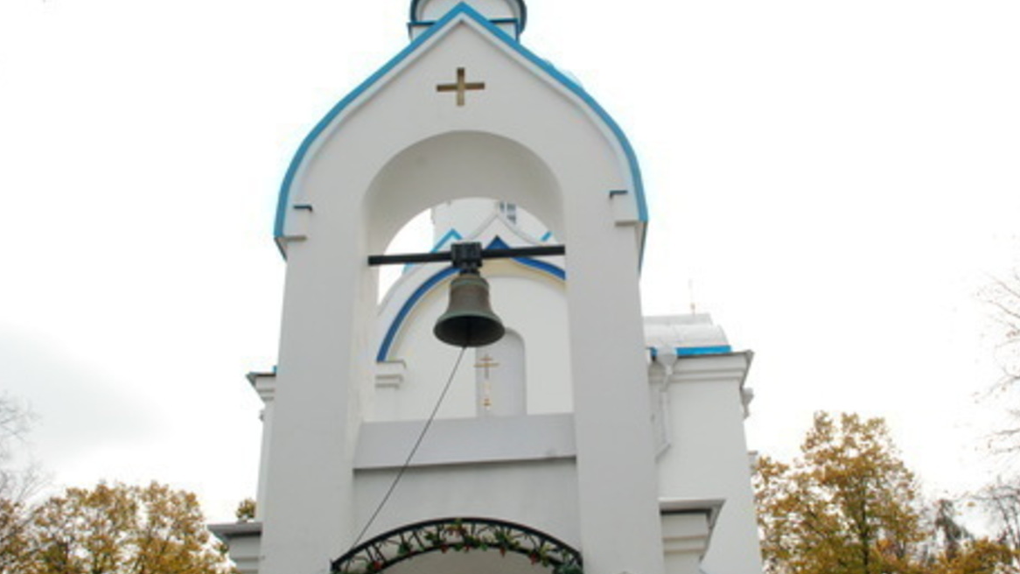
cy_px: 284
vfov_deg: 31.2
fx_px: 1028
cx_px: 549
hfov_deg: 52.7
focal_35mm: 38
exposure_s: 1/180
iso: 640
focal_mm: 22
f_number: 11
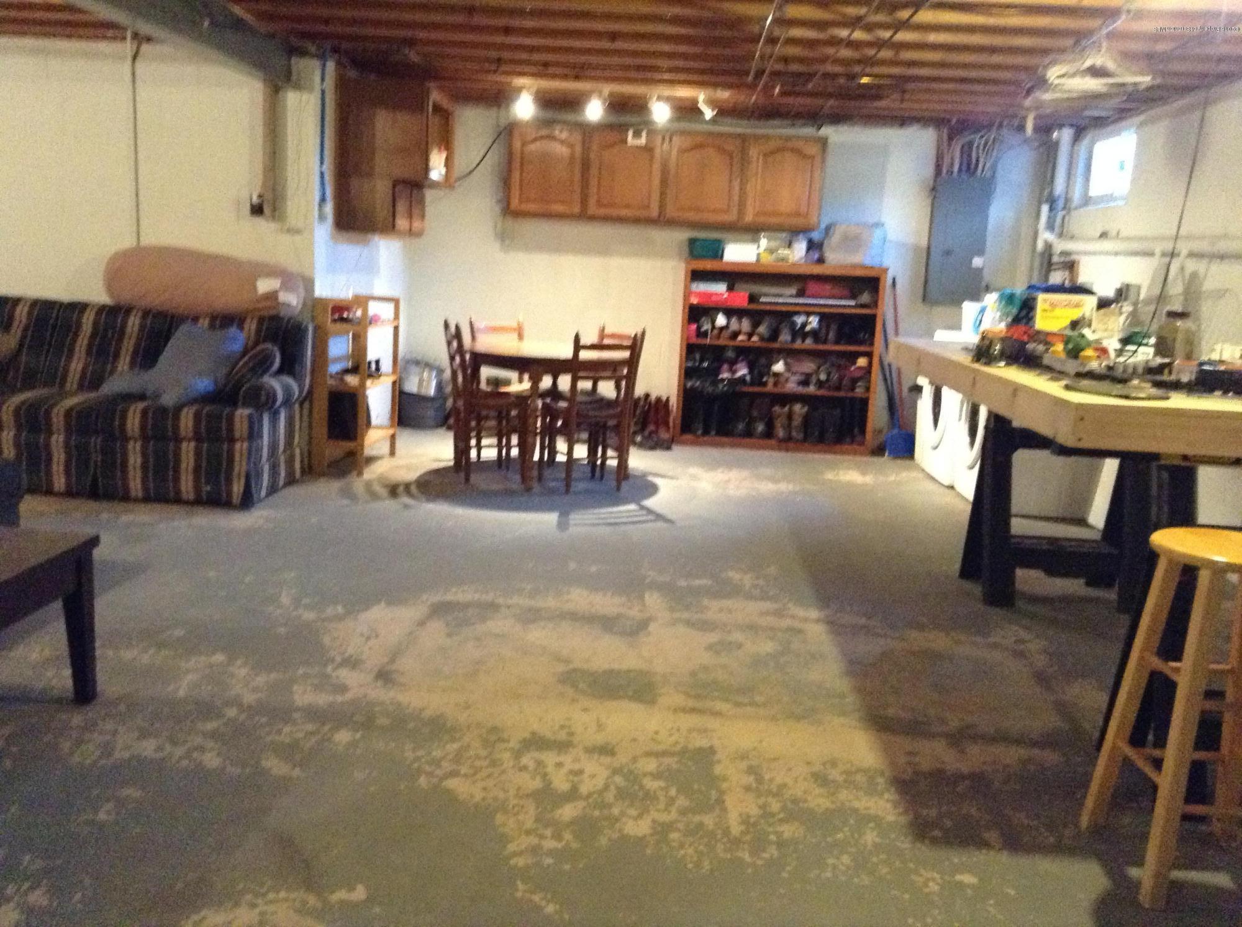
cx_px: 621
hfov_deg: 55.4
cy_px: 464
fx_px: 1182
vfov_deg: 42.8
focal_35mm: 33
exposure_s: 1/15
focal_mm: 3.3
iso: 640
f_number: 2.4
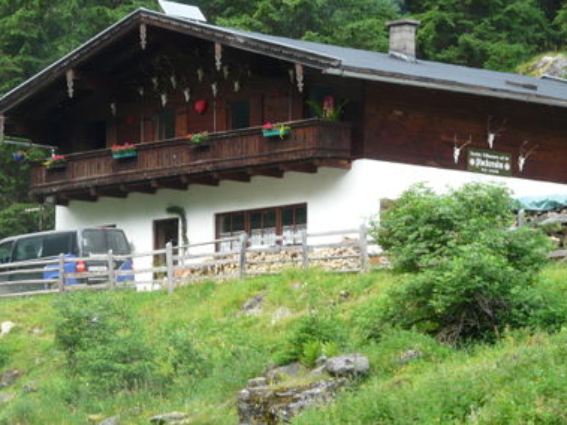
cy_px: 211
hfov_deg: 10.7
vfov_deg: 8.1
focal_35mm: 184
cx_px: 346
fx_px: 3013
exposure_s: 1/80
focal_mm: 18
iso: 100
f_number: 3.6
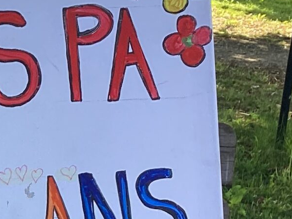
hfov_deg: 14.1
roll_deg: -1.6
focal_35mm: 133
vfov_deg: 10.8
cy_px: 308
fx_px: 1122
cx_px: -112
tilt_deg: -21.8
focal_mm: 3.3
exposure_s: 1/121
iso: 25
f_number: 2.4
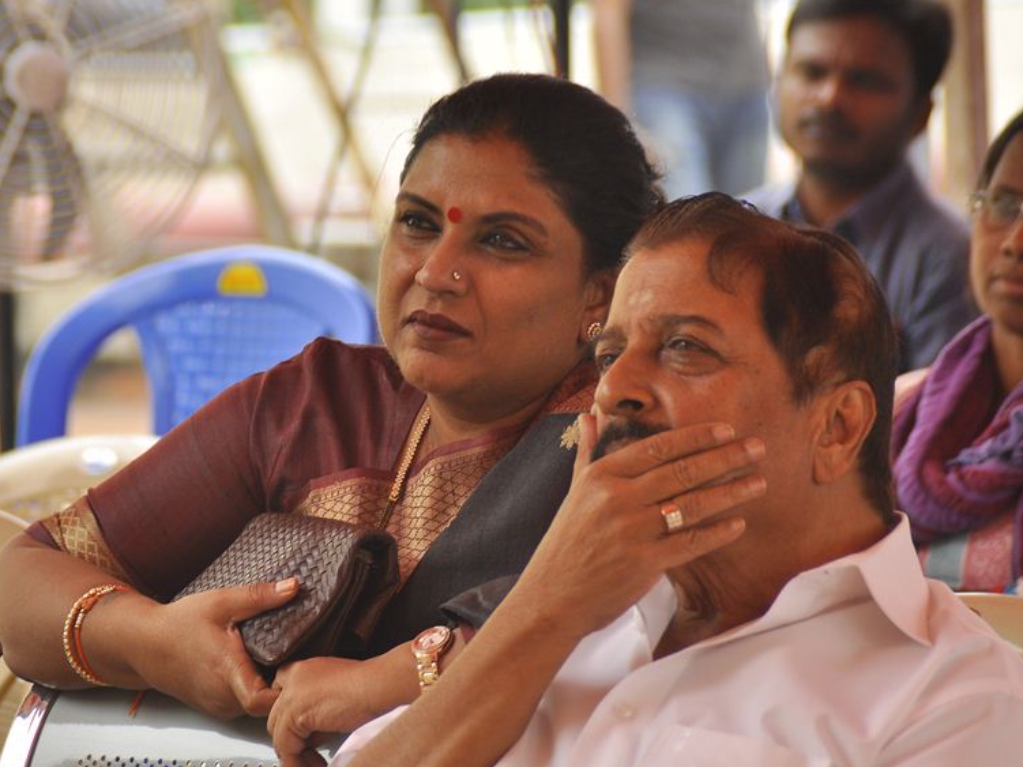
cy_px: 416
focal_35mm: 393
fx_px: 11612
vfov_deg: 3.8
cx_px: 452
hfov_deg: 5.0
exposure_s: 1/125
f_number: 6.3
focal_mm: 200
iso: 250
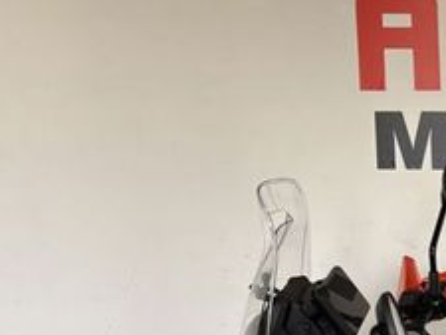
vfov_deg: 18.5
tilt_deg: -17.9
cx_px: 565
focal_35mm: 74
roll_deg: -0.1
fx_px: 954
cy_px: 442
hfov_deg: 23.5
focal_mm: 5.96
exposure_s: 1/100
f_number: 1.6
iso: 80
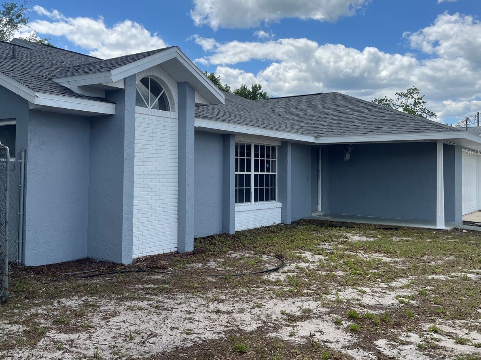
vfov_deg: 40.6
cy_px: 152
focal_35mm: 35
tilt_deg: +1.2
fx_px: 486
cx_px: 180
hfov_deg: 52.1
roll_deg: -0.4
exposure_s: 1/3311
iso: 50
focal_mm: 5.1
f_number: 1.6
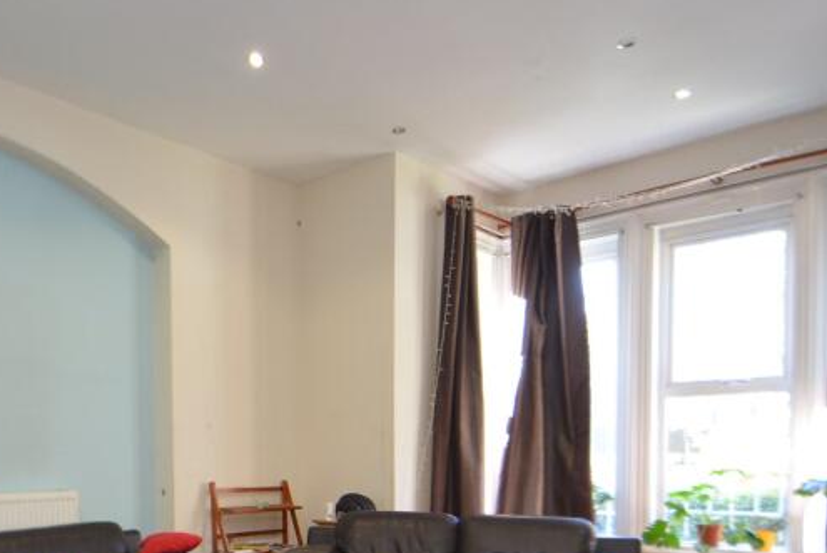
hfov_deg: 59.2
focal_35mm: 31
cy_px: 508
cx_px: 296
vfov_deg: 39.1
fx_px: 713
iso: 800
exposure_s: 1/60
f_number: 4
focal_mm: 10
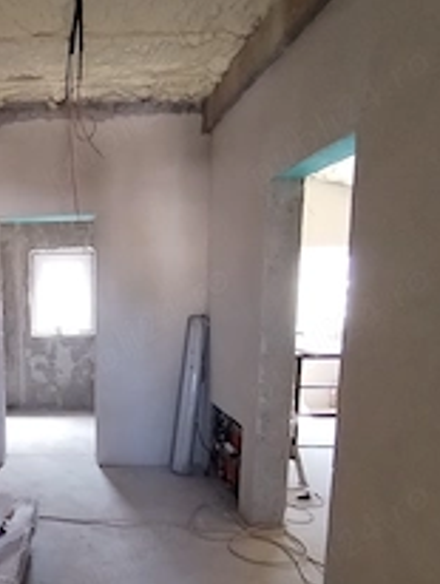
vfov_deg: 57.2
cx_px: 37
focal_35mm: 31
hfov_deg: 41.6
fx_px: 524
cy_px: 383
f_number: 2.2
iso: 606
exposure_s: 1/30
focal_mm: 1.42
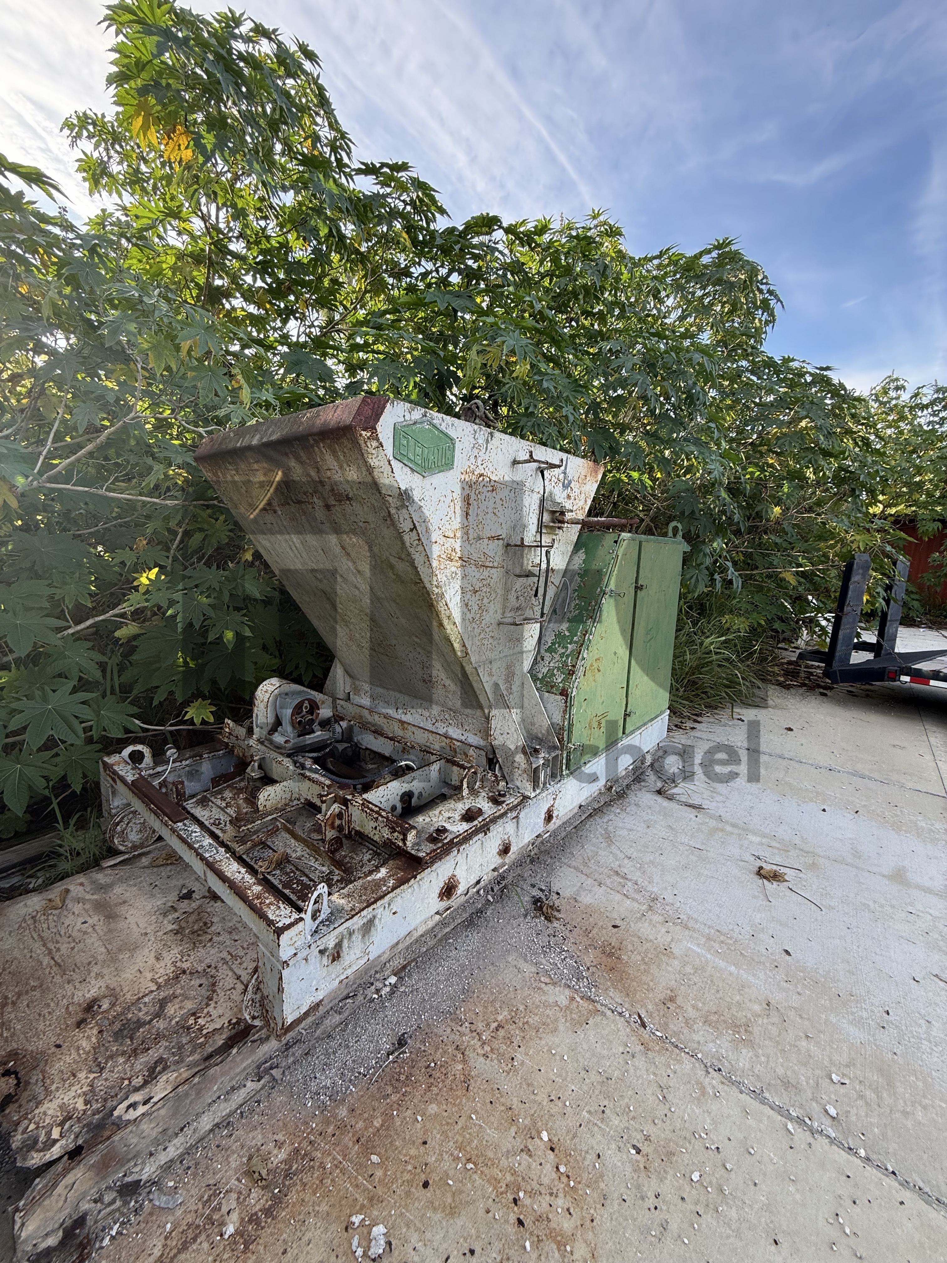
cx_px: 474
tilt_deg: -9.1
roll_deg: -2.7
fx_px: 511
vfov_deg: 102.1
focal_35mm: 14
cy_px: 632
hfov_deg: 85.7
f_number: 2.2
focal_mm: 2.22
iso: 50
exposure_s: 1/265
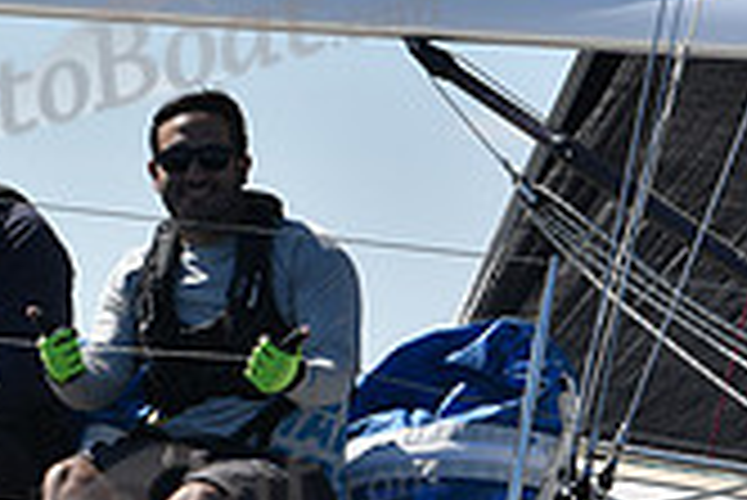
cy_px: 367
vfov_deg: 2.5
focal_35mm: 560
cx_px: -423
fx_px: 11630
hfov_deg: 3.7
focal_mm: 160
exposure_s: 1/1600
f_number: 7.1
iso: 250
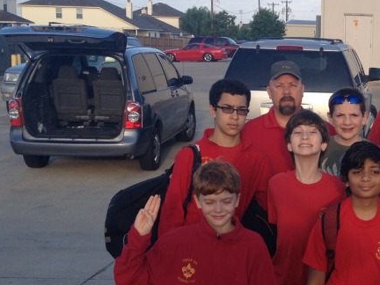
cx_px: 413
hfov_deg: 22.3
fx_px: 911
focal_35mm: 83
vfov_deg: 17.7
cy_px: 208
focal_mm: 4.28
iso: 50
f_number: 2.4
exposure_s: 1/415
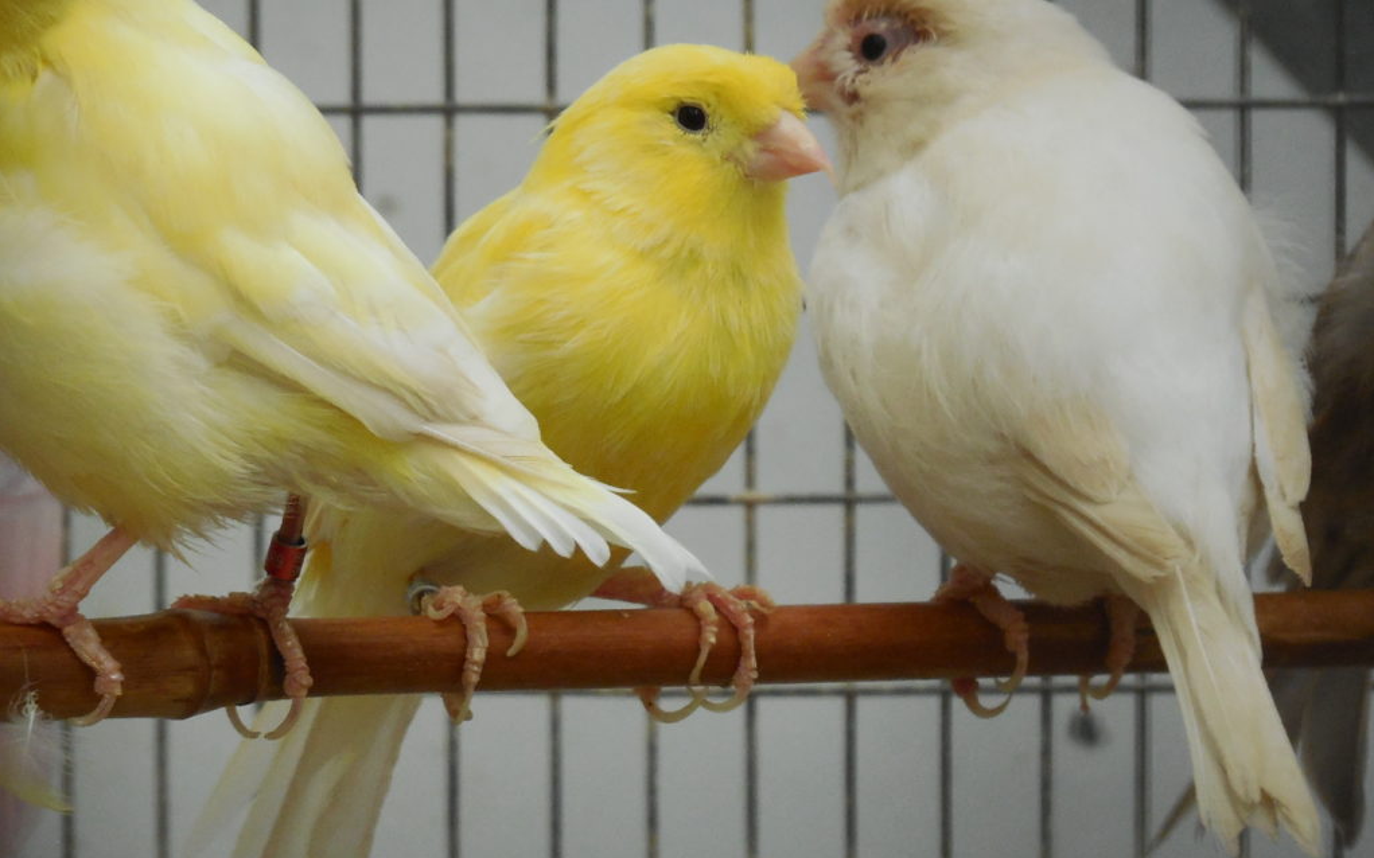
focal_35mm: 237
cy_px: 441
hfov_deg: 8.9
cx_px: 688
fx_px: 8874
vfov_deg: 5.5
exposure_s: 1/60
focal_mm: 39.8
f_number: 5.8
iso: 560
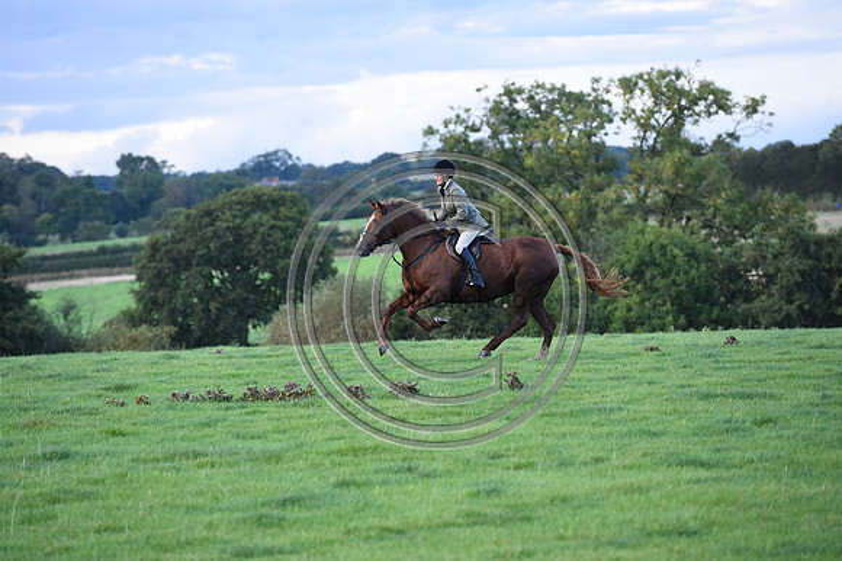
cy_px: 280
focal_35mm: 200
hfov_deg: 10.3
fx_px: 4675
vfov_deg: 6.9
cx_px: 421
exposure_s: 1/1250
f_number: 5
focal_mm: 200
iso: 2000
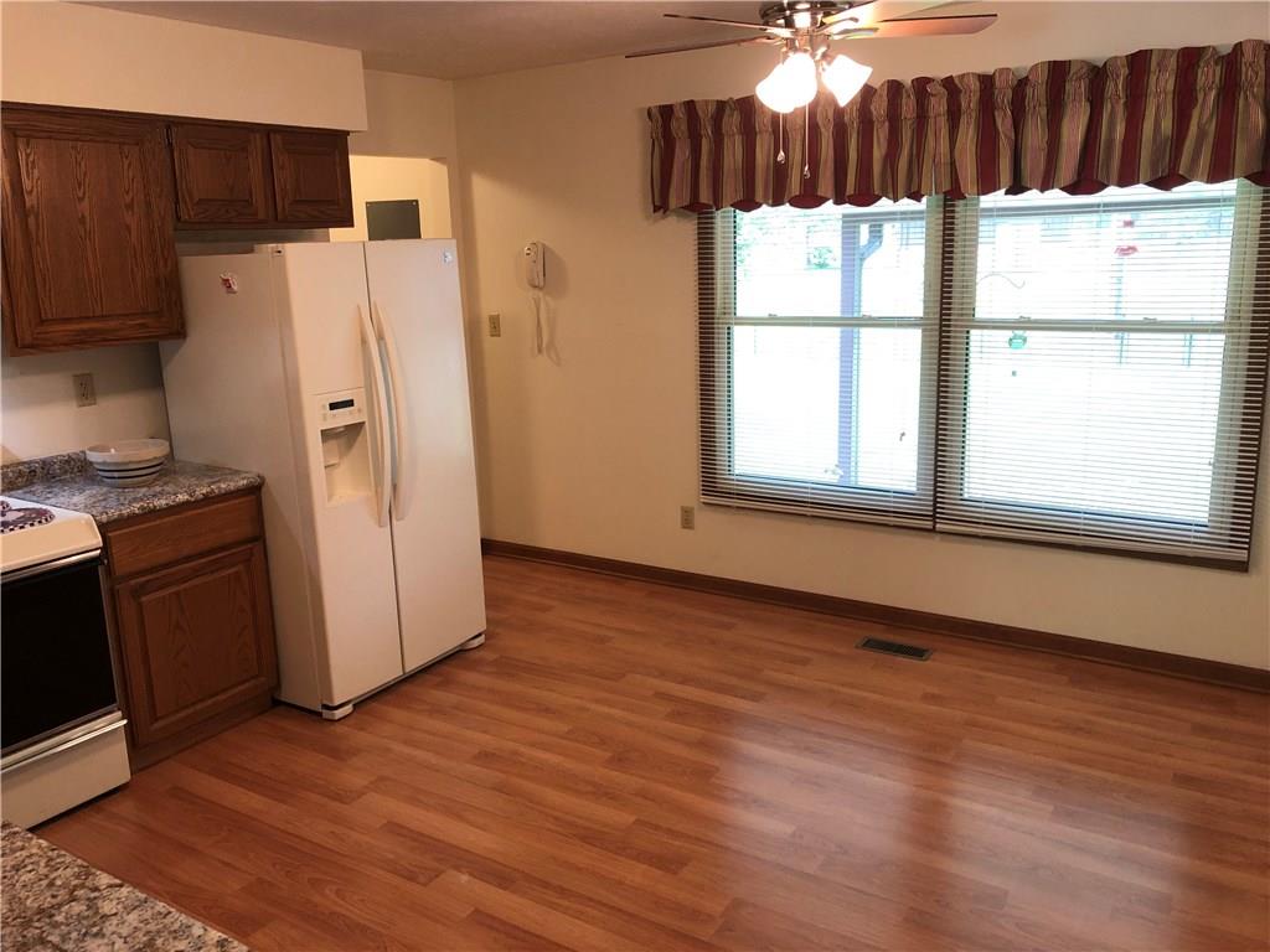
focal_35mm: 28
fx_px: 1027
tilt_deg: -13.5
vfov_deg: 49.7
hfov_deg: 63.4
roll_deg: +0.0
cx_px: 635
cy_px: 476
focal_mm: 3.99
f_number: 1.8
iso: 40
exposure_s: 1/24
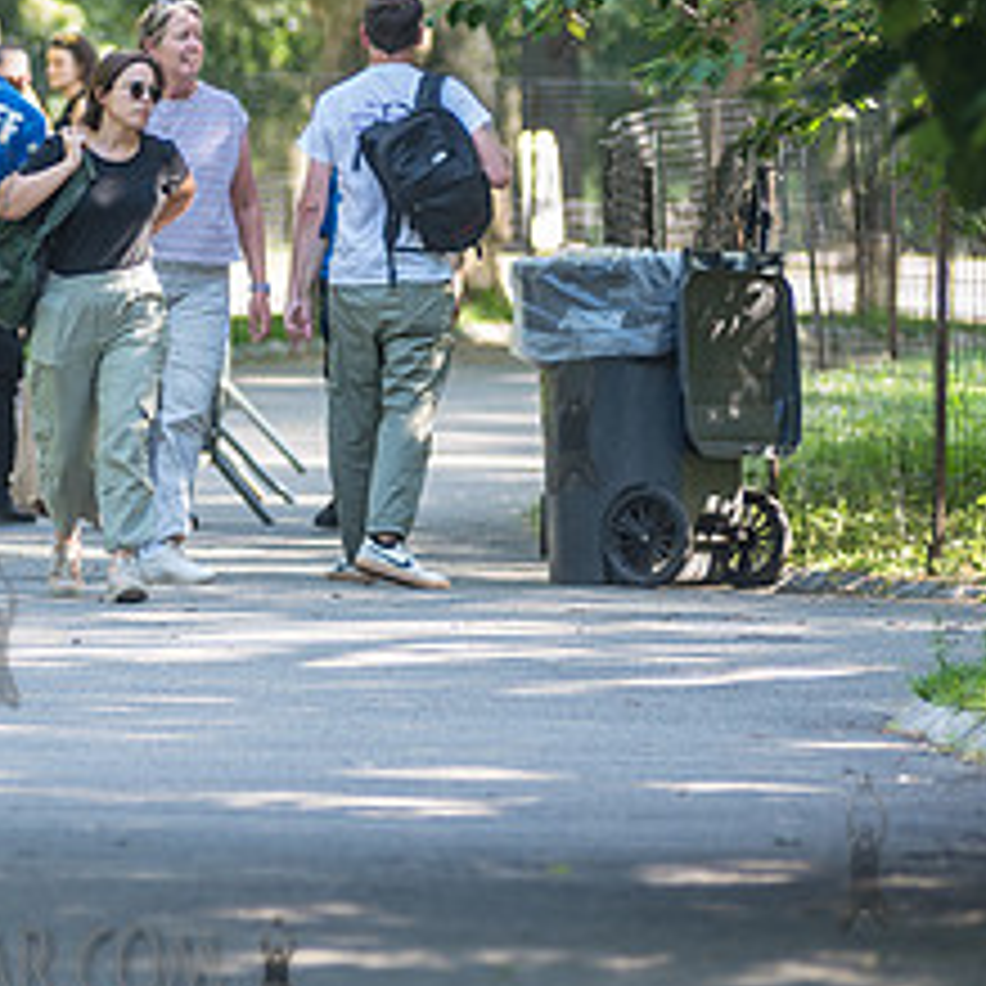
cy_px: 196
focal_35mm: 349
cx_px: -9
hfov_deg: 5.0
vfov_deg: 5.0
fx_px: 11247
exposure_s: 1/160
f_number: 2.8
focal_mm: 155
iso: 160
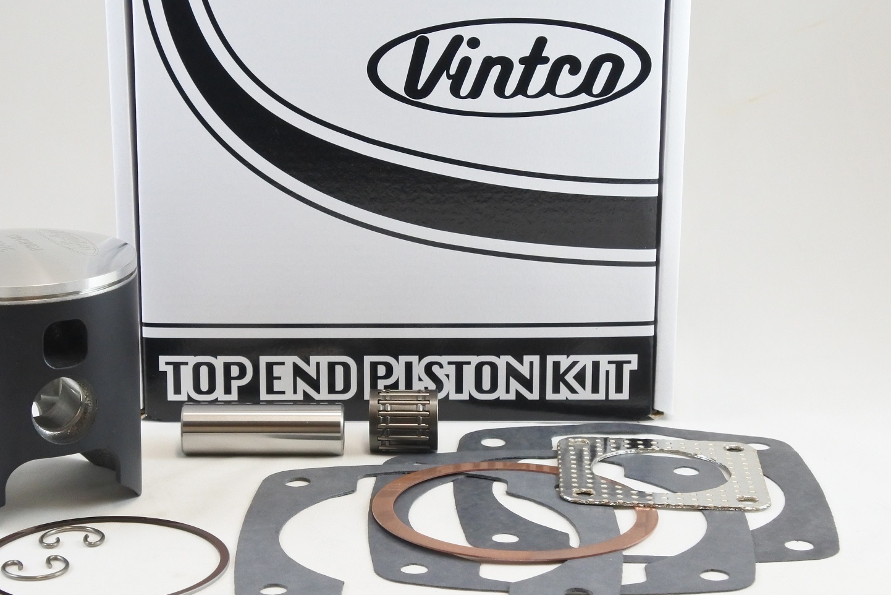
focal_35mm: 82
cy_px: 289
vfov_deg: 16.7
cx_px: 345
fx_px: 2030
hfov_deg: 24.7
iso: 800
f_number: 5
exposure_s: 1/125
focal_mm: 24
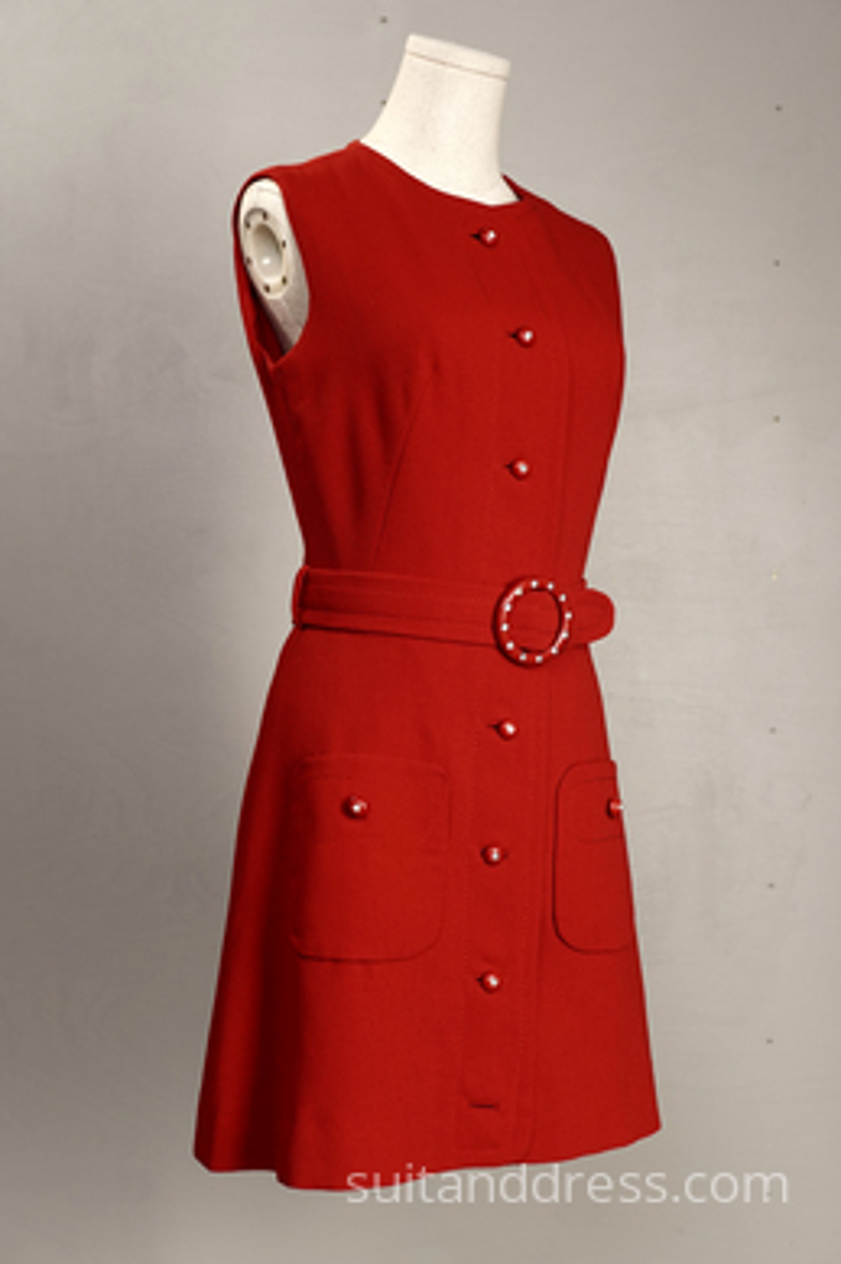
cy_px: 632
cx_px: 420
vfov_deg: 41.1
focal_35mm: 48
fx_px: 1683
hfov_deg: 28.1
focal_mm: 32
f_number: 5
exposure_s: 1/60
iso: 400
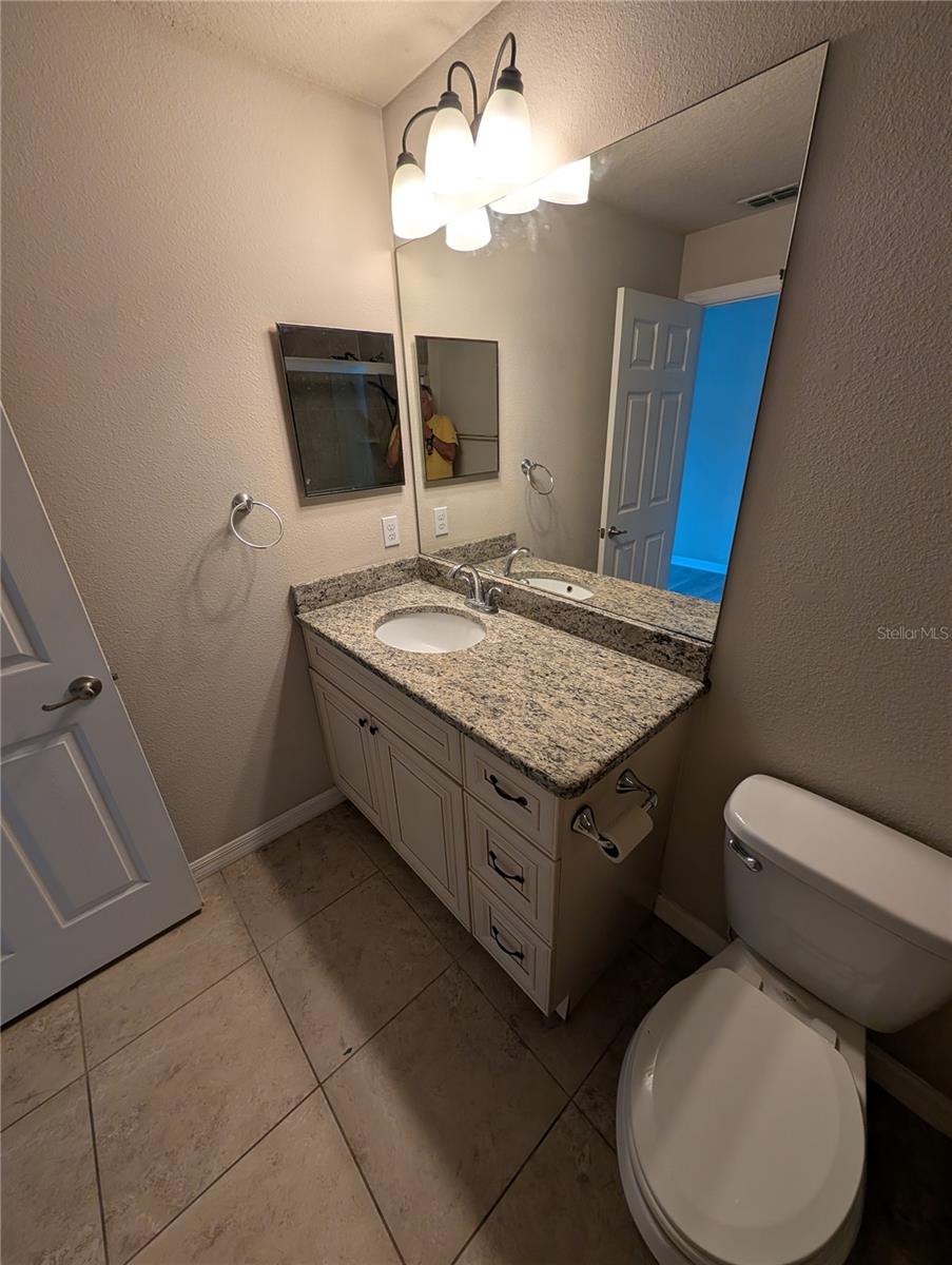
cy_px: 632
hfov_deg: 94.6
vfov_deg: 110.5
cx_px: 476
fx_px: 439
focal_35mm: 12
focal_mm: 2.02
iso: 65
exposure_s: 1/120
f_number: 1.7
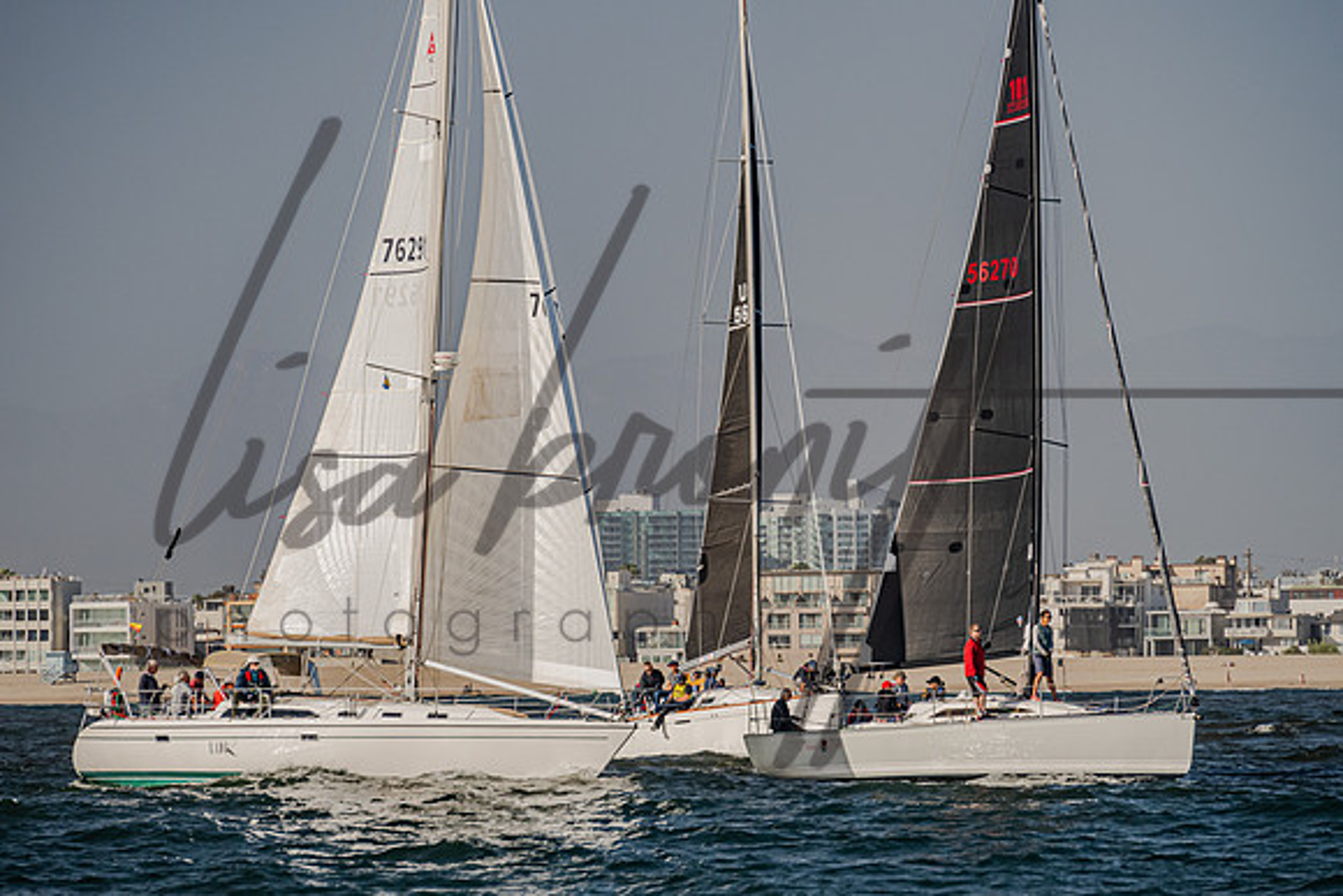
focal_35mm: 266
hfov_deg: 7.7
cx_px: 685
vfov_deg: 5.2
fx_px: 9919
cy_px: 478
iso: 400
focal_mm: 200
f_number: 6.3
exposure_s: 1/1000
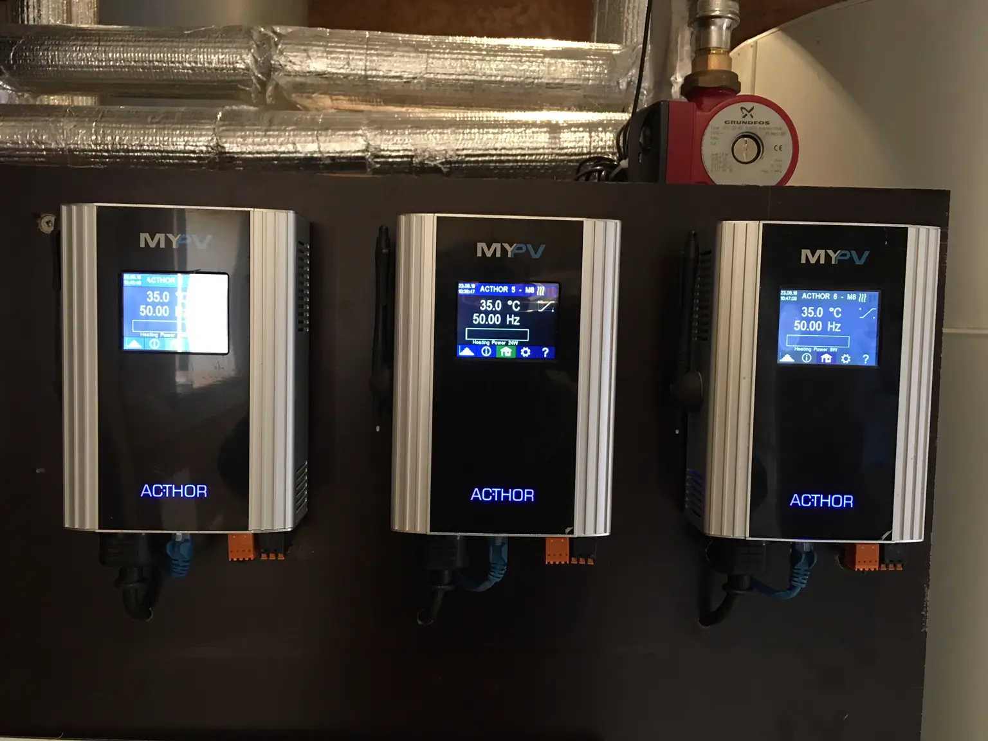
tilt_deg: -2.7
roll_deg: -1.4
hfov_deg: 61.7
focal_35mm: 29
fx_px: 828
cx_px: 494
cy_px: 370
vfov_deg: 48.2
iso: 125
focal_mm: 4.15
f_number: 2.2
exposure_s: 1/17
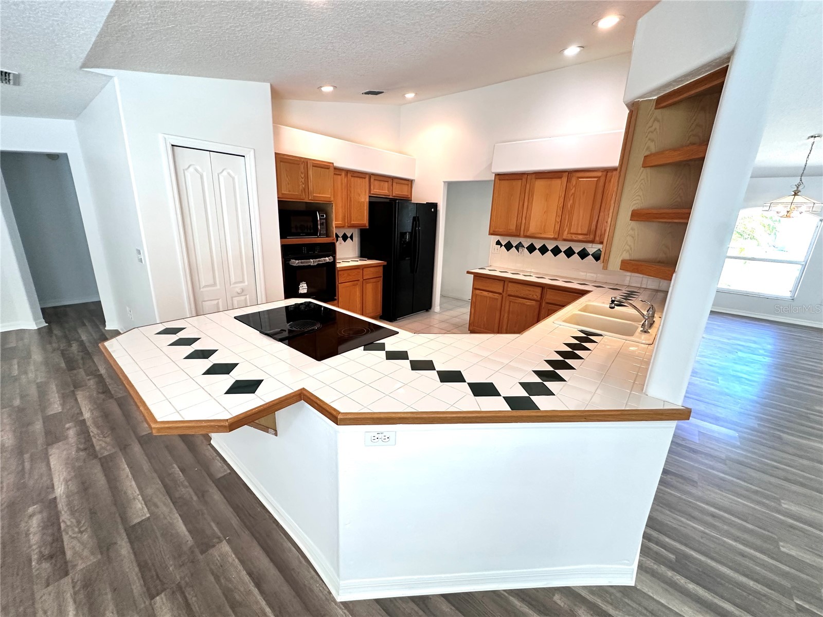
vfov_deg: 85.7
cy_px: 308
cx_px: 412
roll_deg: -1.6
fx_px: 333
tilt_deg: -15.1
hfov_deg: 102.1
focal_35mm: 14
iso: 250
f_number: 2.2
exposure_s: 1/120
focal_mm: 2.22
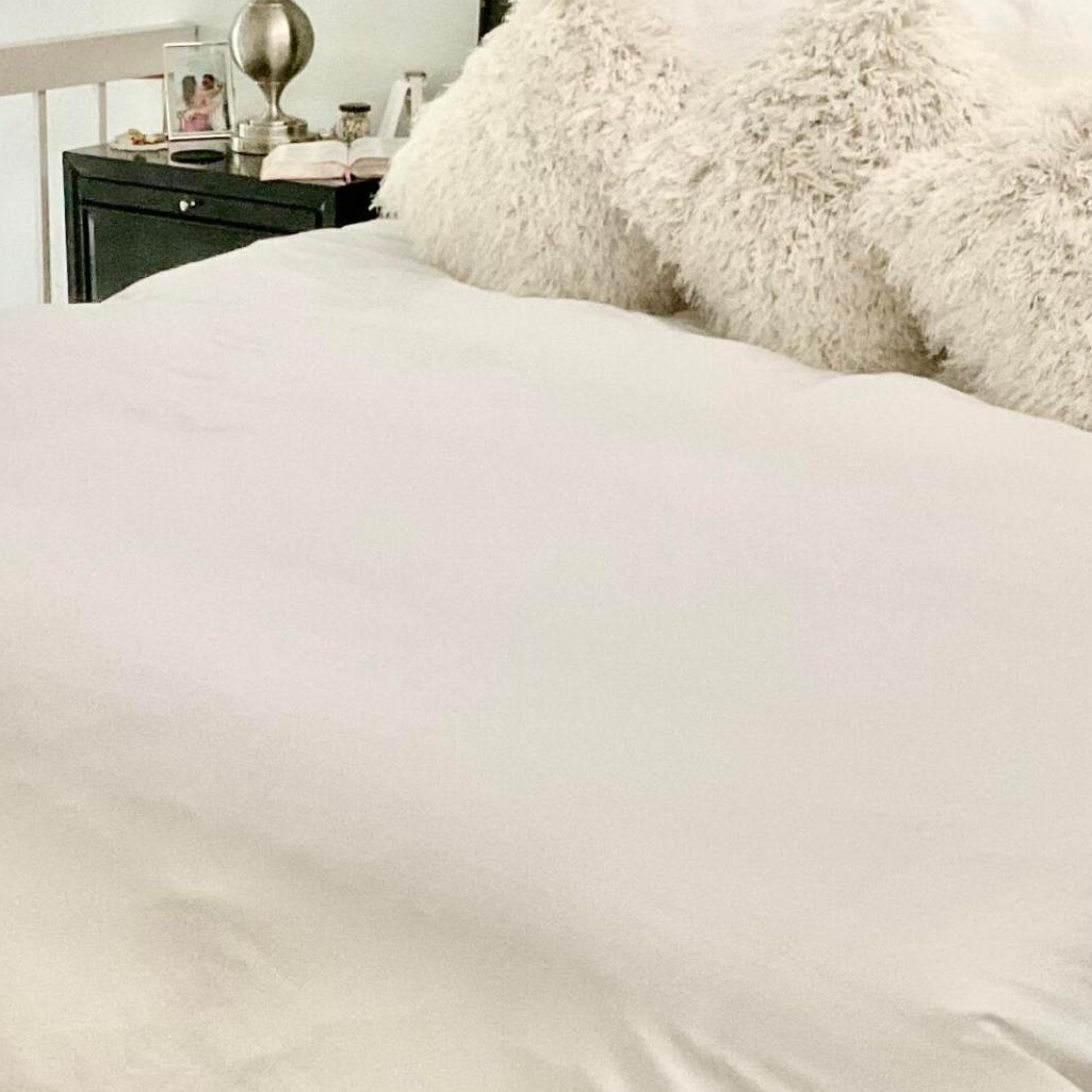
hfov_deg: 23.9
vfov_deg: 23.7
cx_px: 374
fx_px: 2570
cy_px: 277
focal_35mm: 72
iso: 200
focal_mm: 3
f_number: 1.8
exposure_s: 1/60
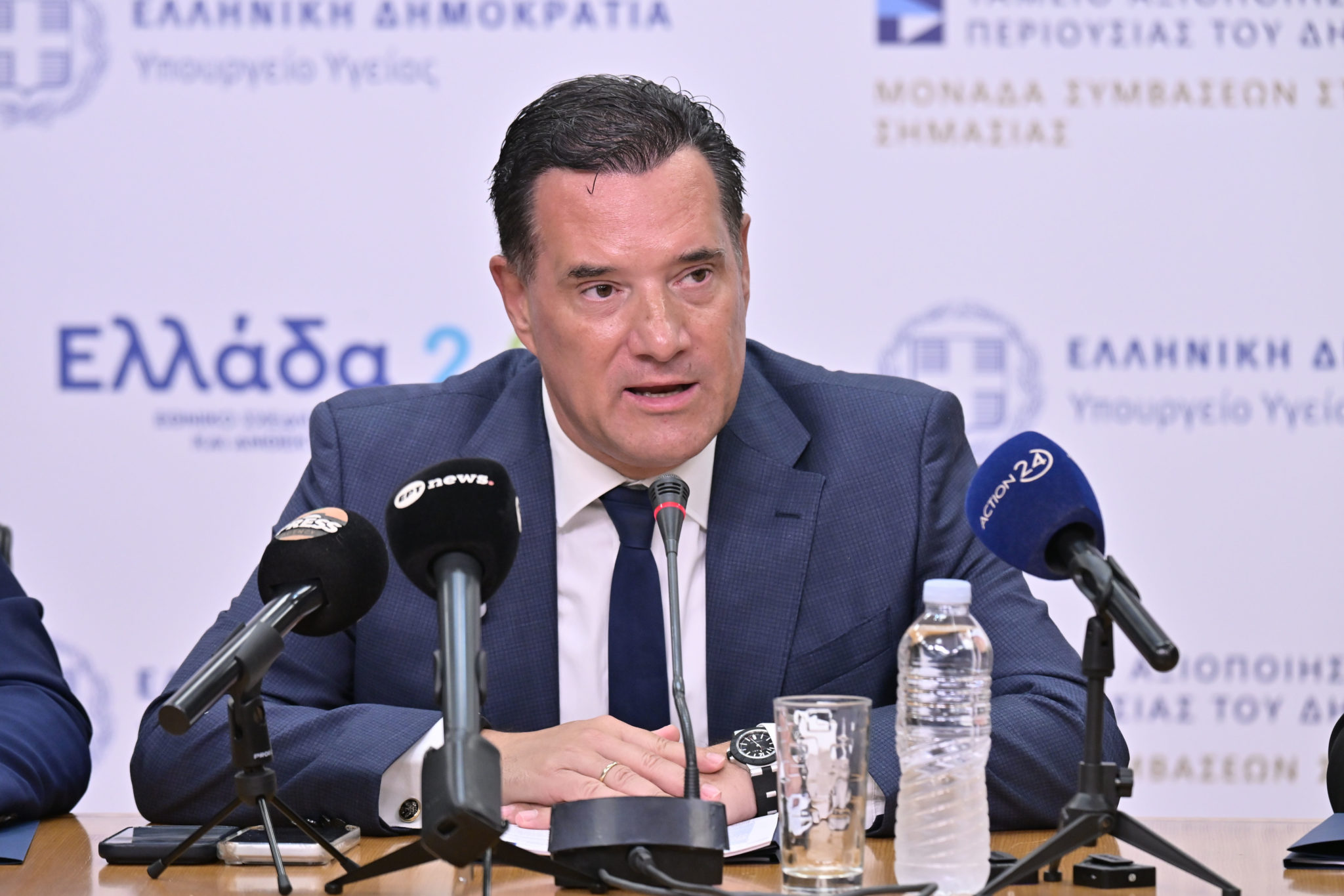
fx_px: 11198
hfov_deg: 6.9
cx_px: 672
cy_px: 448
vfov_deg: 4.6
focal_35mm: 300
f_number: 6
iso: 2200
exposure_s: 1/200
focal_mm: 300
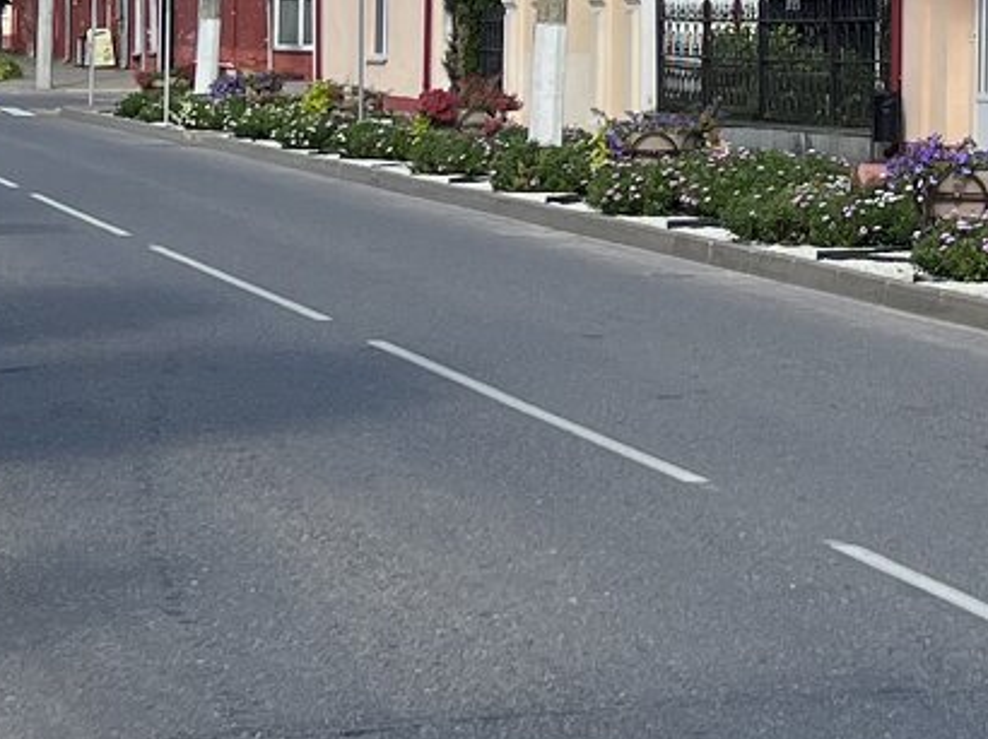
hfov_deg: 15.0
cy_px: -158
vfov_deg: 11.2
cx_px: 892
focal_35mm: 130
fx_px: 3708
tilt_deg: +2.4
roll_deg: -0.6
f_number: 1.5
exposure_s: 1/3257
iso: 50
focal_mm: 5.7
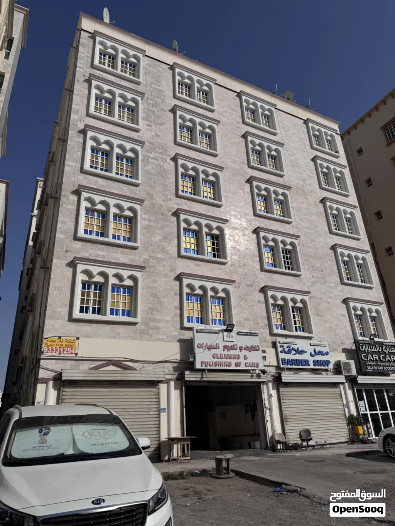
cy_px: 263
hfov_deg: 56.8
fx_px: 365
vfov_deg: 71.6
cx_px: 198
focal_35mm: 24
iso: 64
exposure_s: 1/12346
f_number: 1.78
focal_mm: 6.76
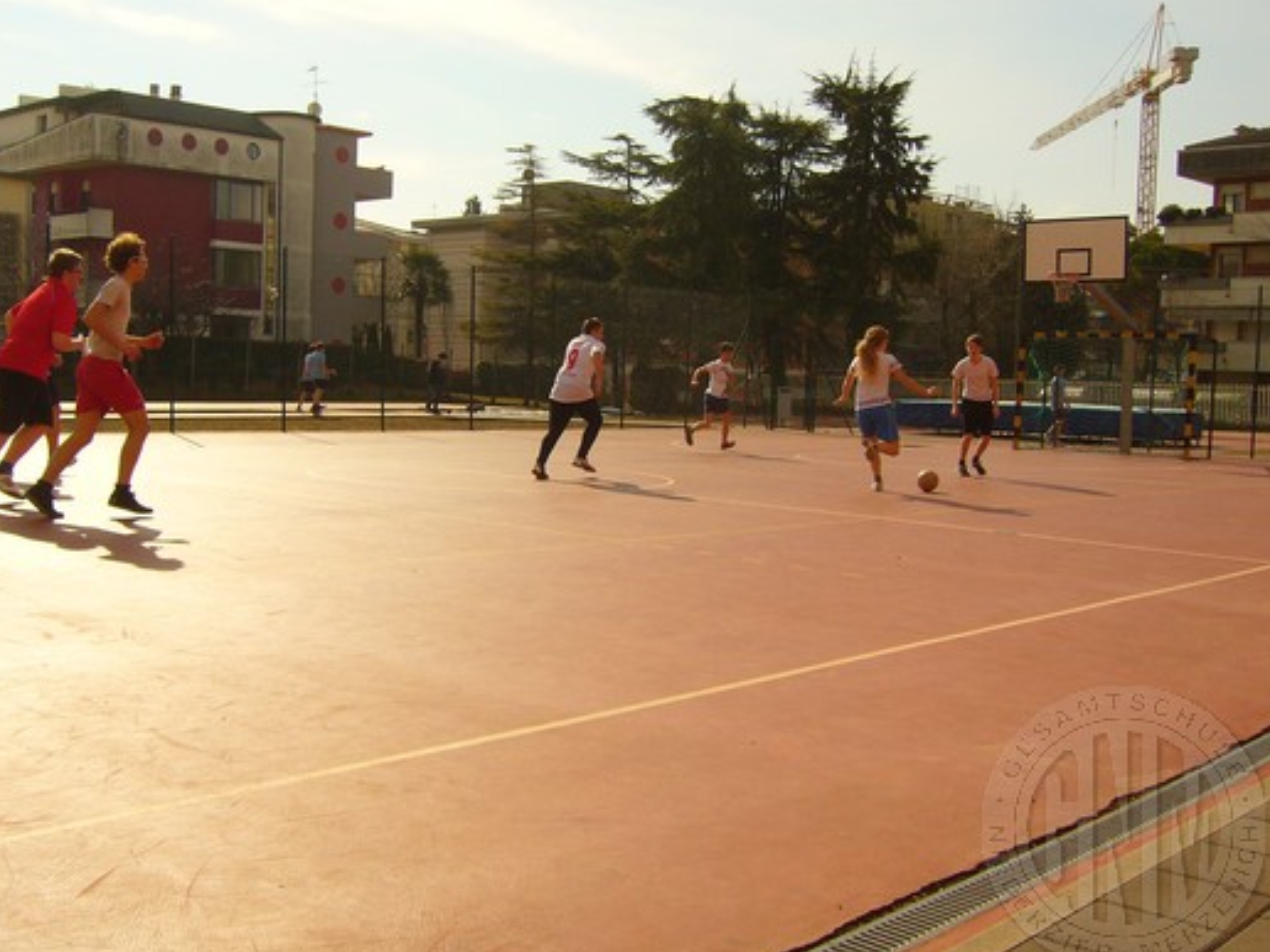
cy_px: 460
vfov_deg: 37.7
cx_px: 583
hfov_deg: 48.9
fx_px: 1394
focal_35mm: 38
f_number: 5.6
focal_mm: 5.8
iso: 80
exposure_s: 1/500
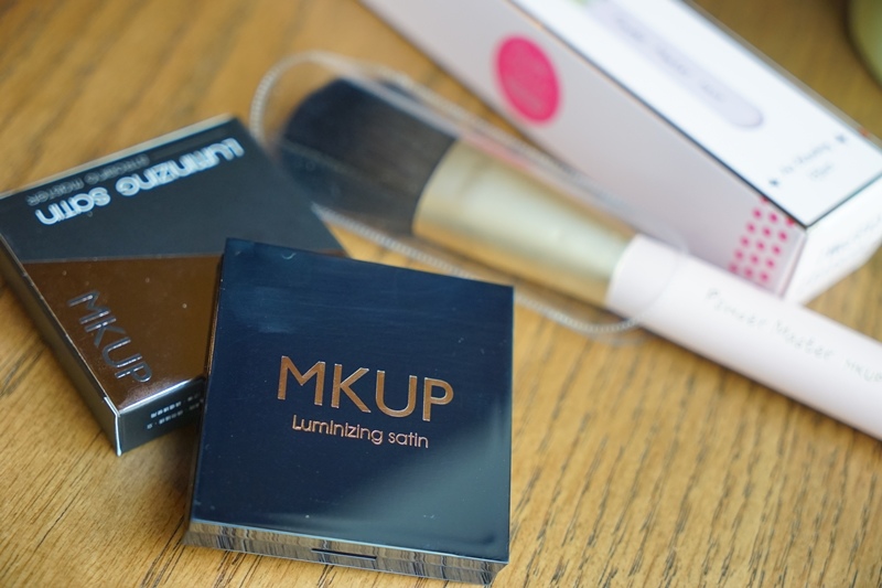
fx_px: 1568
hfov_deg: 31.4
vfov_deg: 21.2
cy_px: 294
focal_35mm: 64
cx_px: 441
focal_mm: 64
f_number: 4.5
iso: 1000
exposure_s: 1/80
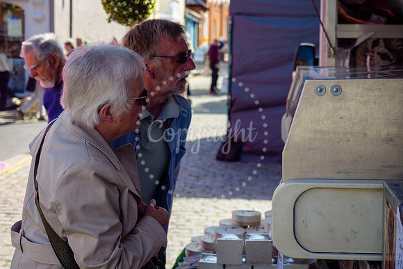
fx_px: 699
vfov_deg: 21.8
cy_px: 134
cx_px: 202
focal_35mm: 62
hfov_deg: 32.2
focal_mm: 29
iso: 200
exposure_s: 1/1600
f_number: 2.8
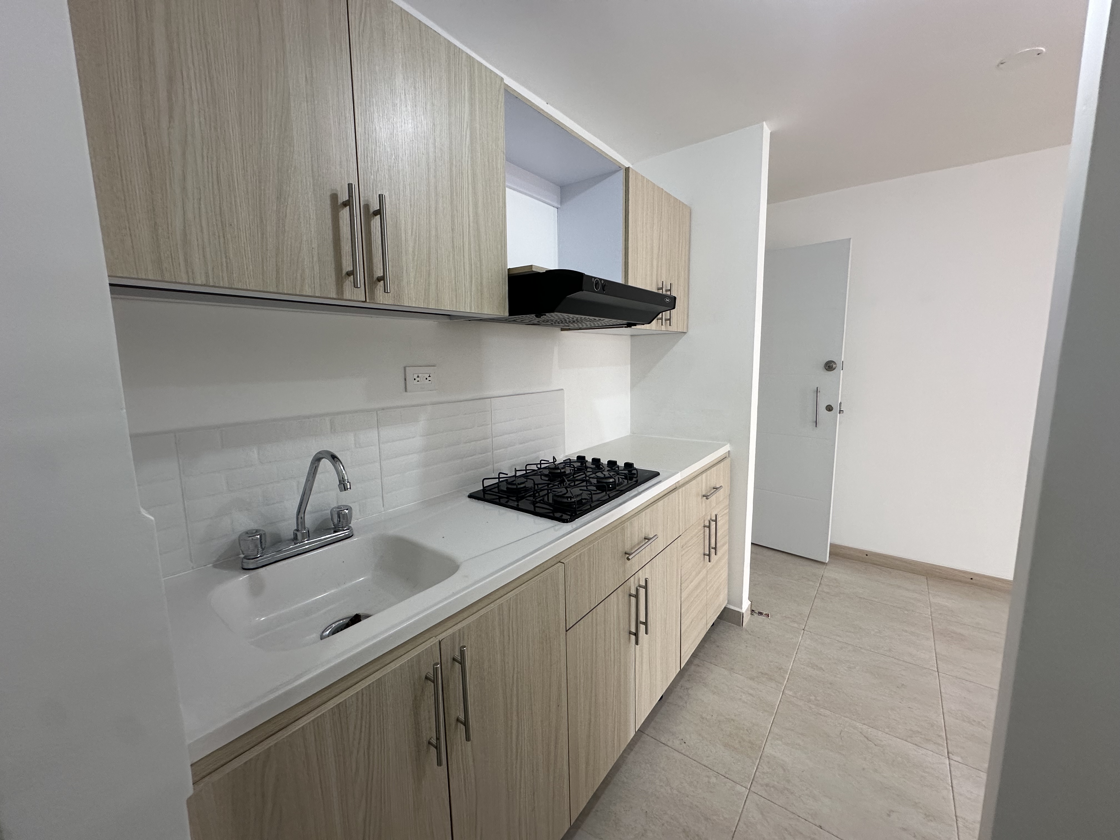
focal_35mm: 14
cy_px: 420
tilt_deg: -7.6
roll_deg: +1.4
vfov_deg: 85.7
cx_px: 560
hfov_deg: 102.1
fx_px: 453
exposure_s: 1/120
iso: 160
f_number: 2.2
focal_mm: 2.22
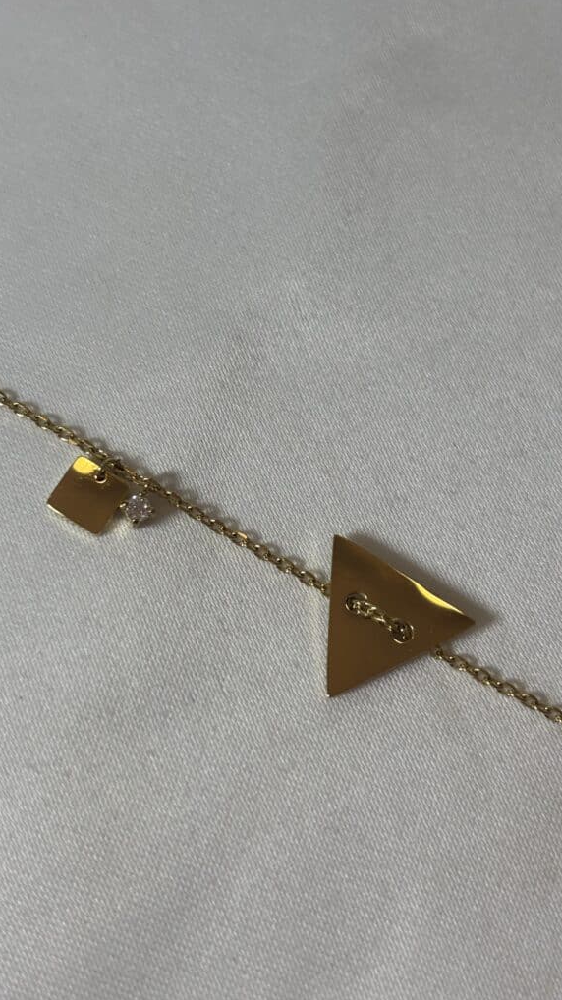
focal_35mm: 57
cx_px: 278
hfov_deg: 21.1
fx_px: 1511
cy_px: 499
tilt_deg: -70.7
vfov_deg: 36.6
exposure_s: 1/222
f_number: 1.6
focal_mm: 5.96
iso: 32
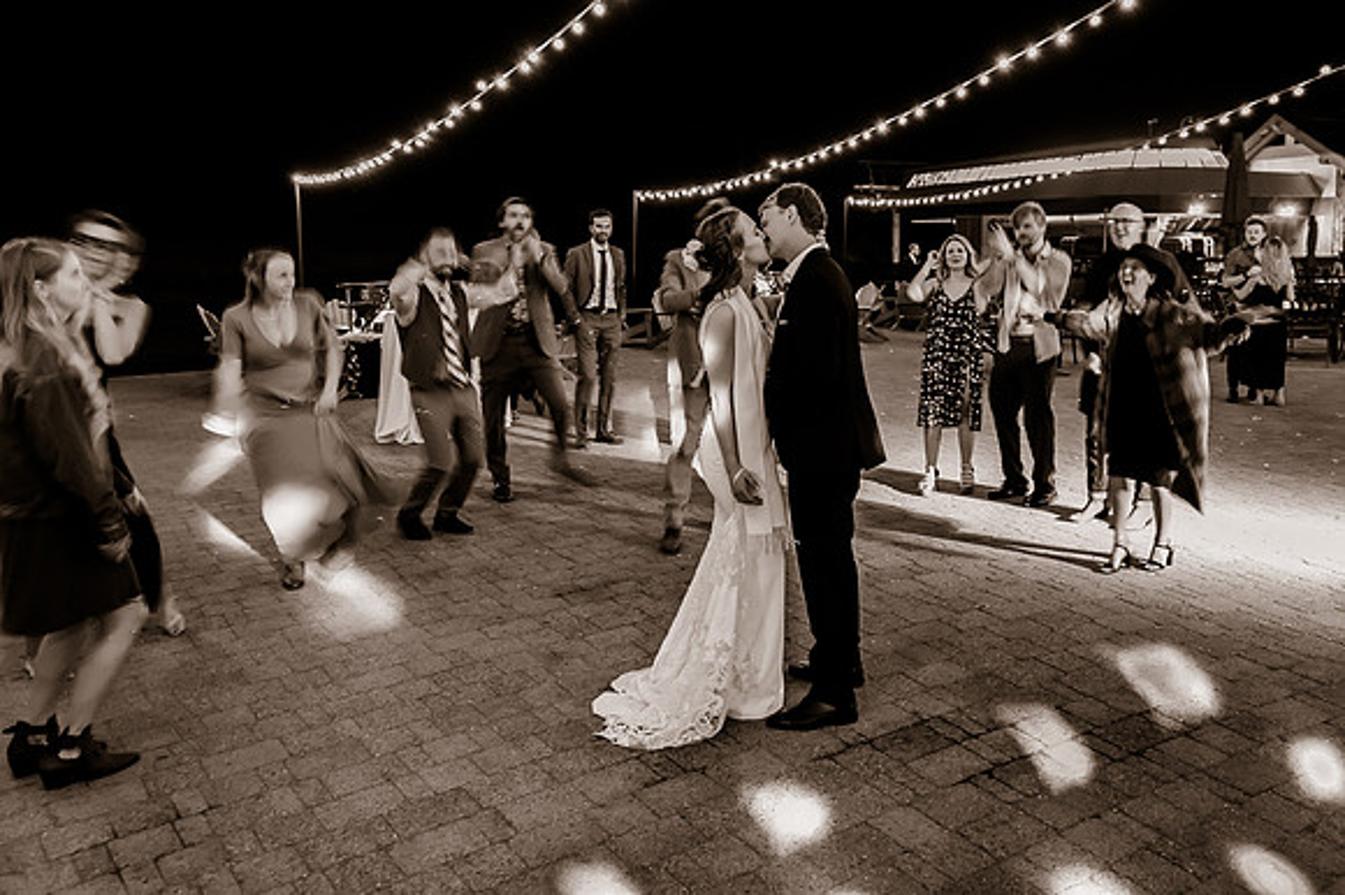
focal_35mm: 29
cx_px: 823
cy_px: 348
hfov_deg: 62.4
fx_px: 1096
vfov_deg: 44.1
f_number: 4
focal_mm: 24
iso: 3200
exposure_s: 1/8
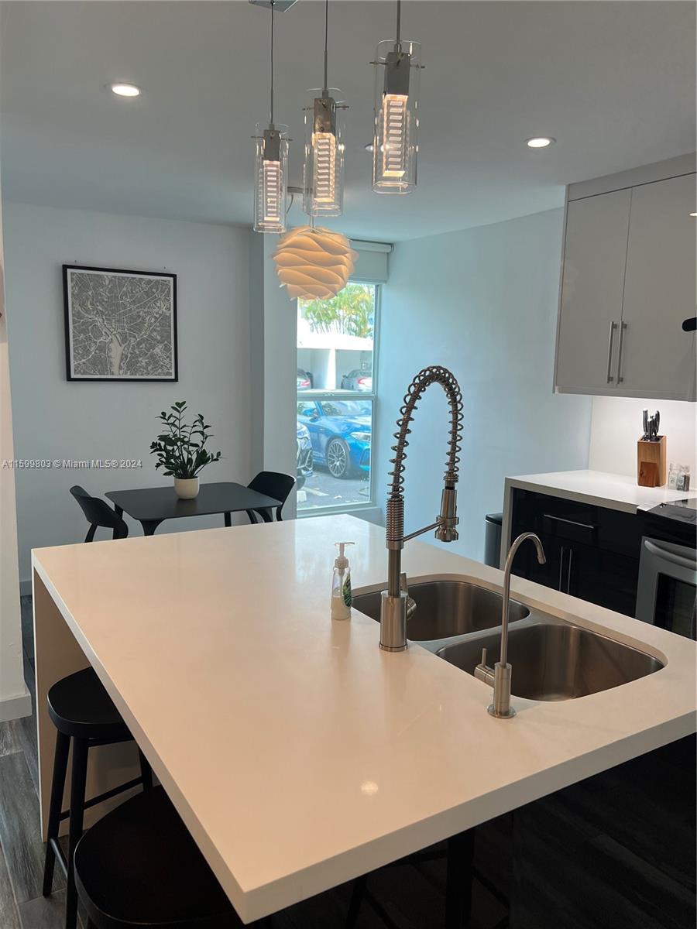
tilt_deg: -8.2
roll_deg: -1.6
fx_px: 698
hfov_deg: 53.1
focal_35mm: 26
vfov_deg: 67.3
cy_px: 464
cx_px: 348
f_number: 1.5
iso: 50
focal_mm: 5.7
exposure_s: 1/120
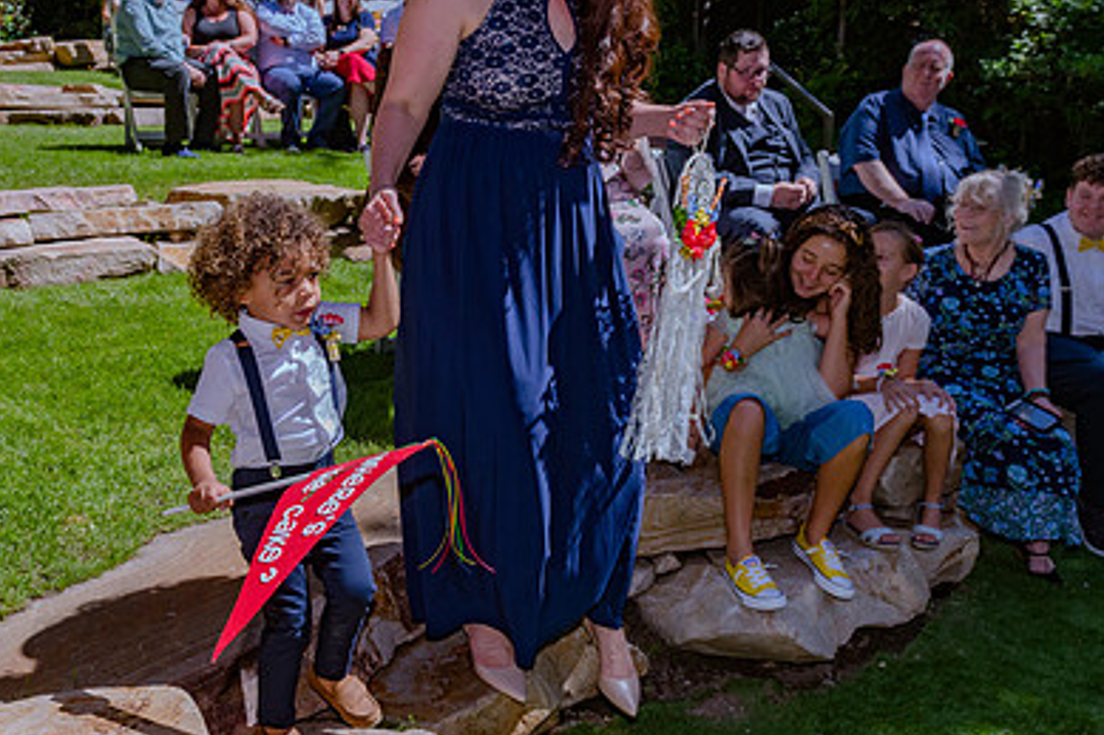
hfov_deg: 50.0
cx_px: 391
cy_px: 378
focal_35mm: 38
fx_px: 1165
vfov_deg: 35.0
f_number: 6.3
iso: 160
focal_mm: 24
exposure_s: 1/500
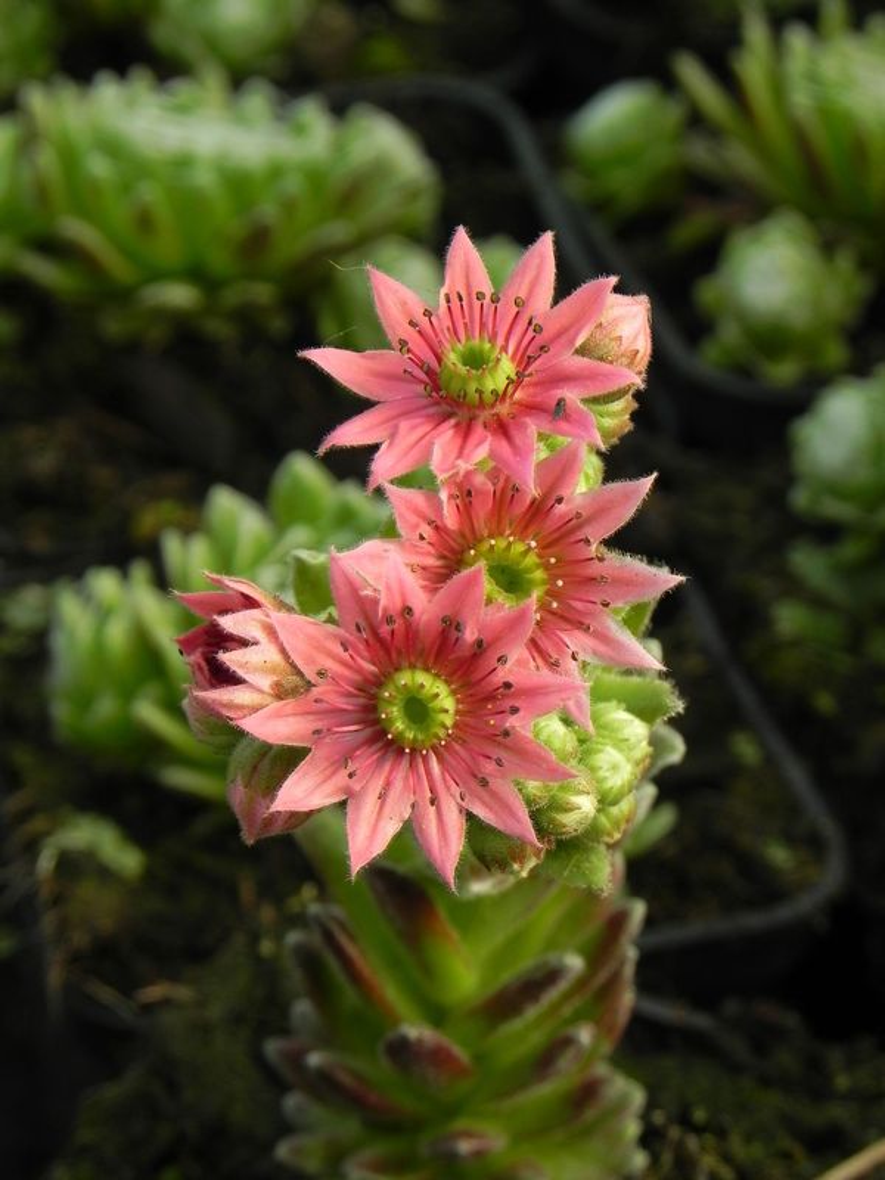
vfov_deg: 10.7
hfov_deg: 8.1
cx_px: 442
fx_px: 6272
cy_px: 590
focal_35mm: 184
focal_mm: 32.7
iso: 160
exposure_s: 1/500
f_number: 5
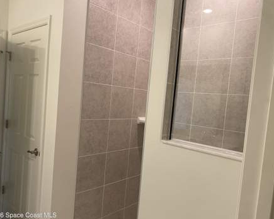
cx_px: 135
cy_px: 112
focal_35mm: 28
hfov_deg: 62.2
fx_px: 227
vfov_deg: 51.5
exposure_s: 1/60
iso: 80
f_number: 1.8
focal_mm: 4.25
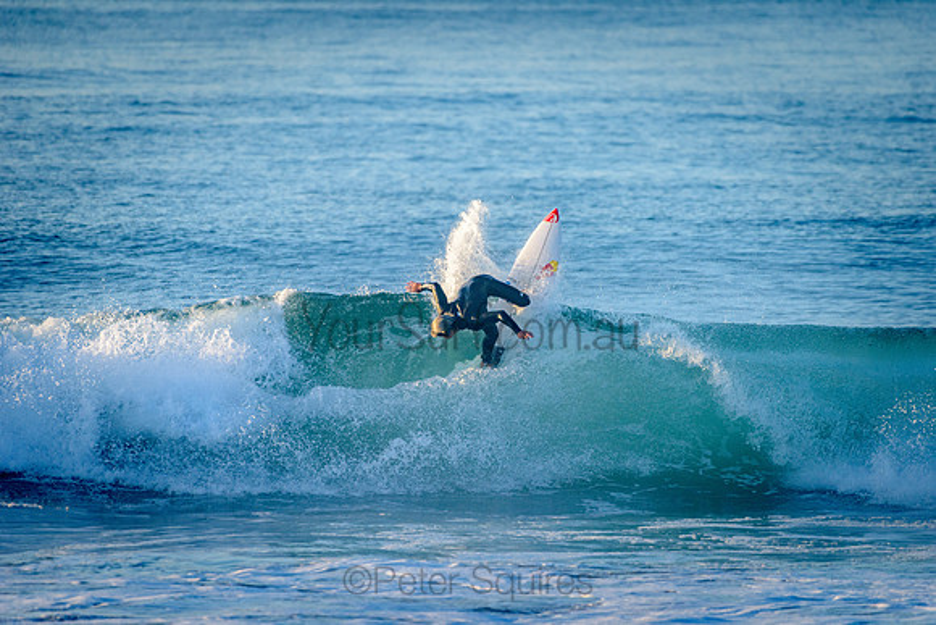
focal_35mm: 500
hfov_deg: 4.1
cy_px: 312
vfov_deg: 2.8
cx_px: 468
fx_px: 13002
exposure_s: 1/2000
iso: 720
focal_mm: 500
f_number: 5.6
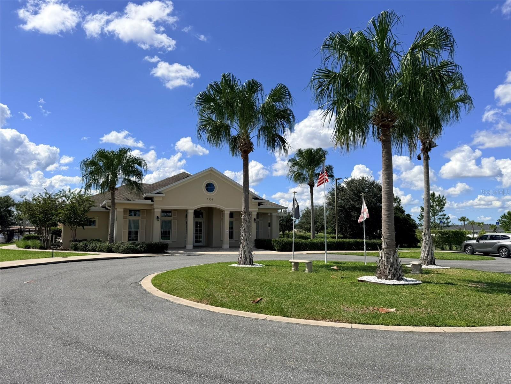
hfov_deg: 71.6
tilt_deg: +5.5
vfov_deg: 56.8
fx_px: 354
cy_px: 192
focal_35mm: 24
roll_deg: -0.5
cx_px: 256
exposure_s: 1/6711
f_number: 1.78
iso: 80
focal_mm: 6.76
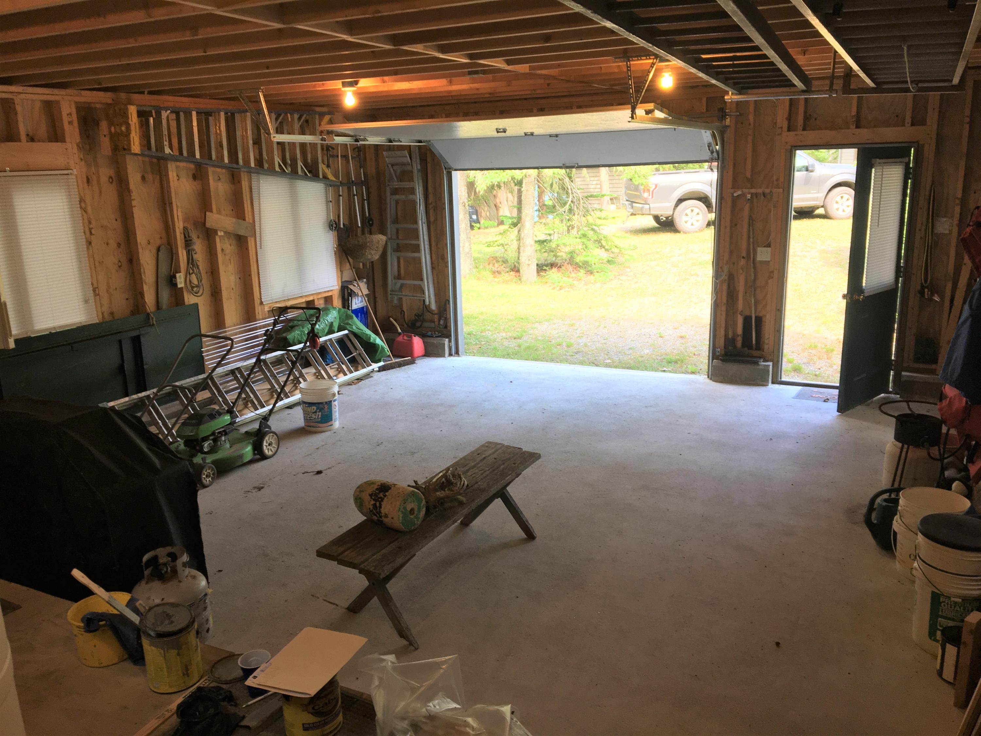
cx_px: 490
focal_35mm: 29
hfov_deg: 61.7
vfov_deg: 48.2
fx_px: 822
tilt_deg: -13.2
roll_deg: +1.0
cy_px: 368
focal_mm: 4.15
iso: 25
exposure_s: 1/40
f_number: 2.2
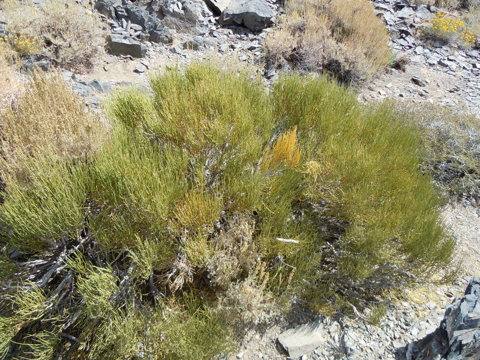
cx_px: 240
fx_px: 416
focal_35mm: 30
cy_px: 180
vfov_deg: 46.8
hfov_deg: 60.0
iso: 100
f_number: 3.5
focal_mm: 5.4
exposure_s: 1/400
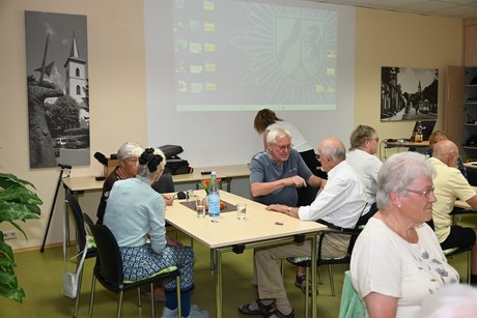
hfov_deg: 54.4
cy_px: 159
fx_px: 464
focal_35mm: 35
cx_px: 238
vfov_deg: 37.9
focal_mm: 35
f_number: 4.5
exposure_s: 1/60
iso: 560
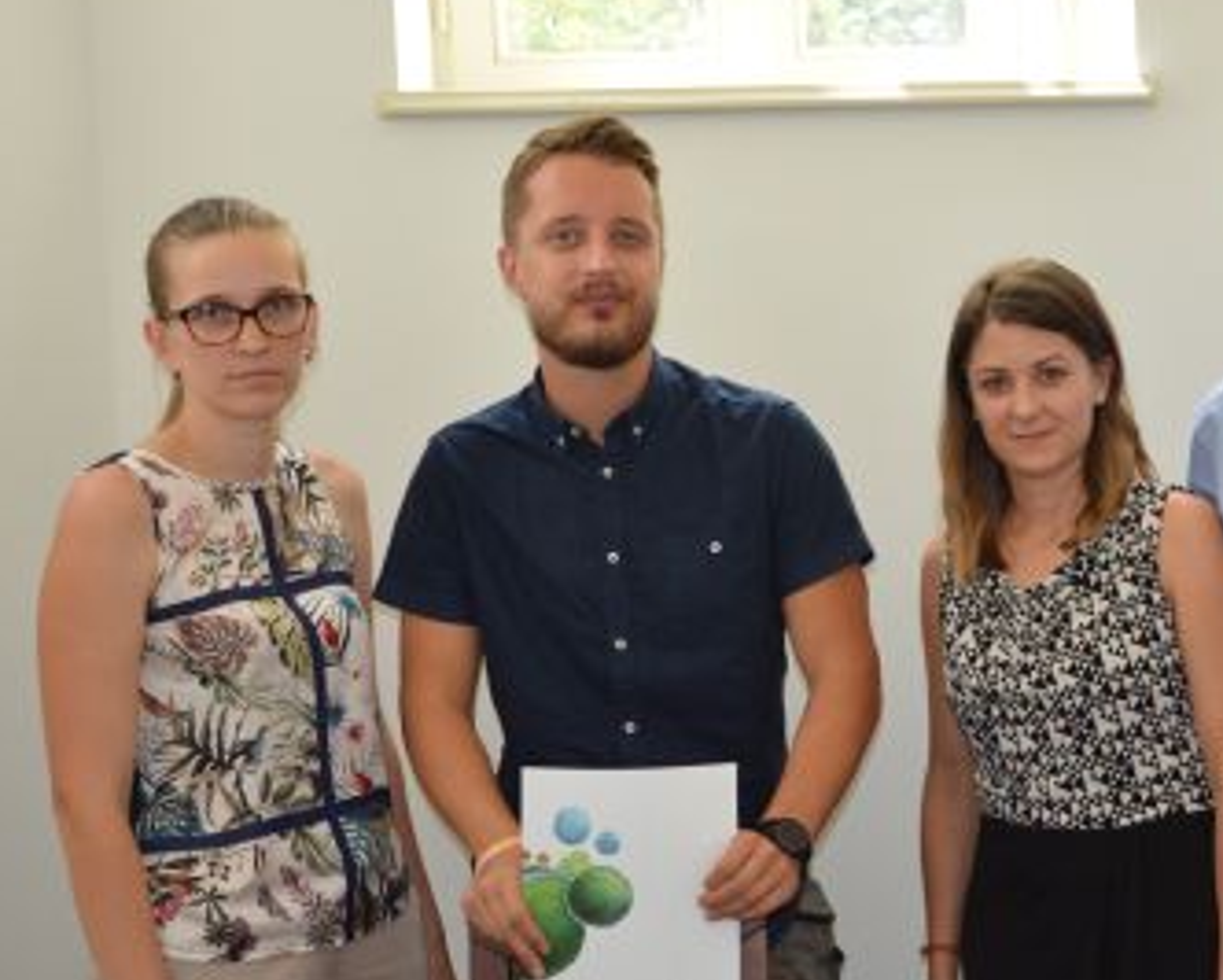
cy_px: 615
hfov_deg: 28.7
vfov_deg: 23.5
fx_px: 2354
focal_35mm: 65
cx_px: 925
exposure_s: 1/200
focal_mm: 26
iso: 1000
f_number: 4
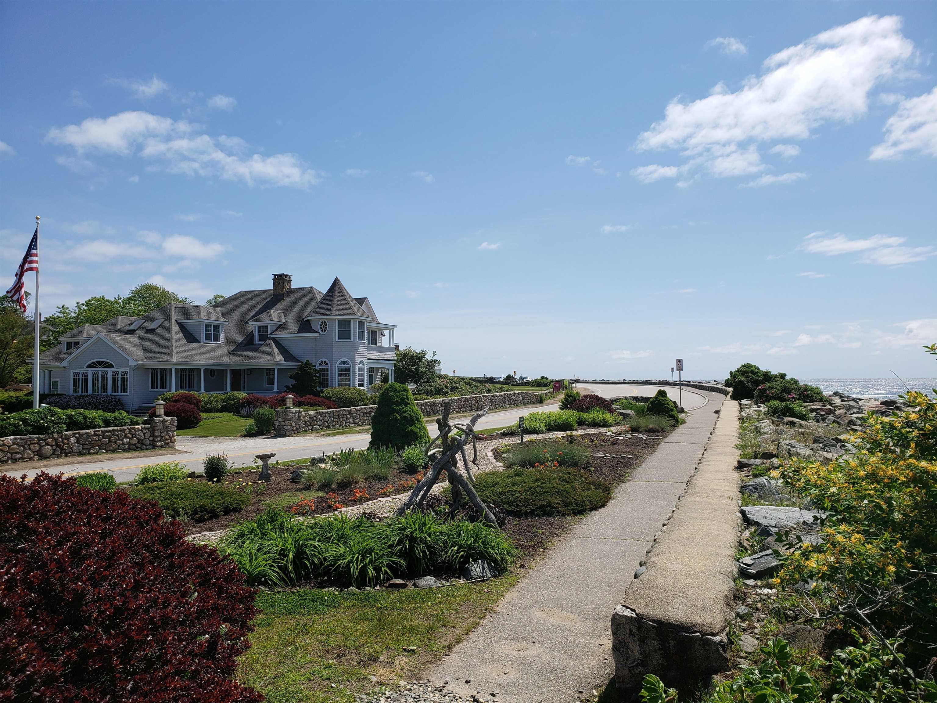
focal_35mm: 26
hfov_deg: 67.3
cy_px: 352
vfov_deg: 53.1
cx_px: 468
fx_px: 704
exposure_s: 1/2316
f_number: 2.4
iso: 50
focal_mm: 4.3
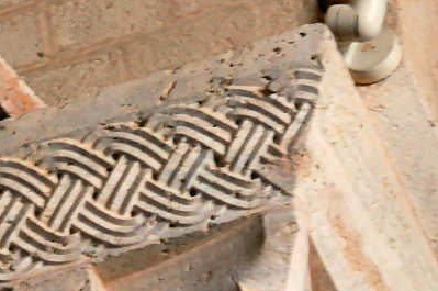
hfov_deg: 8.4
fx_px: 2968
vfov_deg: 5.6
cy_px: 346
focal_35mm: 244
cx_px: 181
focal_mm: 65
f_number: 5.3
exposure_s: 1/10
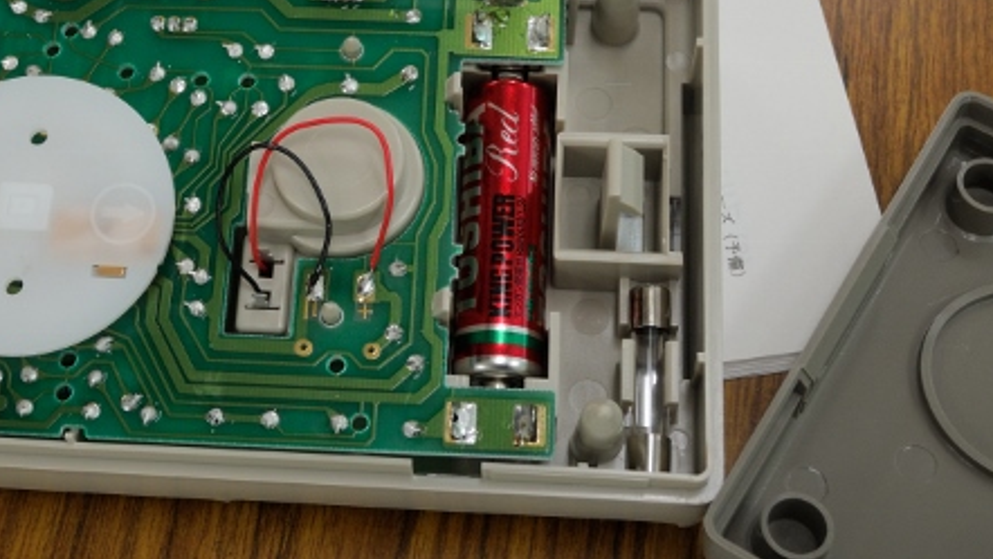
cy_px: 114
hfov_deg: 29.5
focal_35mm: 71
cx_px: 335
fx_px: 1870
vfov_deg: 16.9
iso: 100
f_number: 3.2
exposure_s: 1/40
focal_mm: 9.7
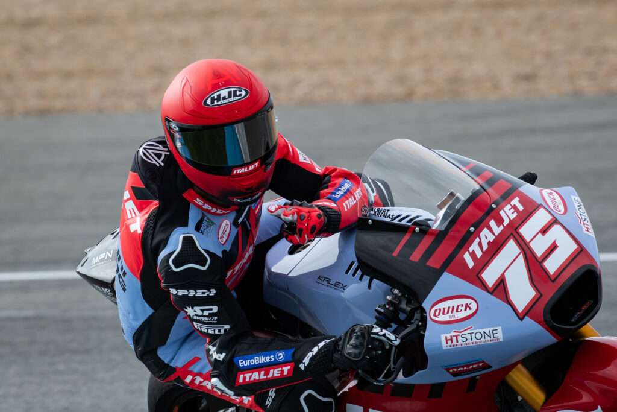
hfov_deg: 3.5
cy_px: 206
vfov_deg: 2.3
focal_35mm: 594
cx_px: 209
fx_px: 10189
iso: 400
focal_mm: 300
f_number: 6.3
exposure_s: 1/1600
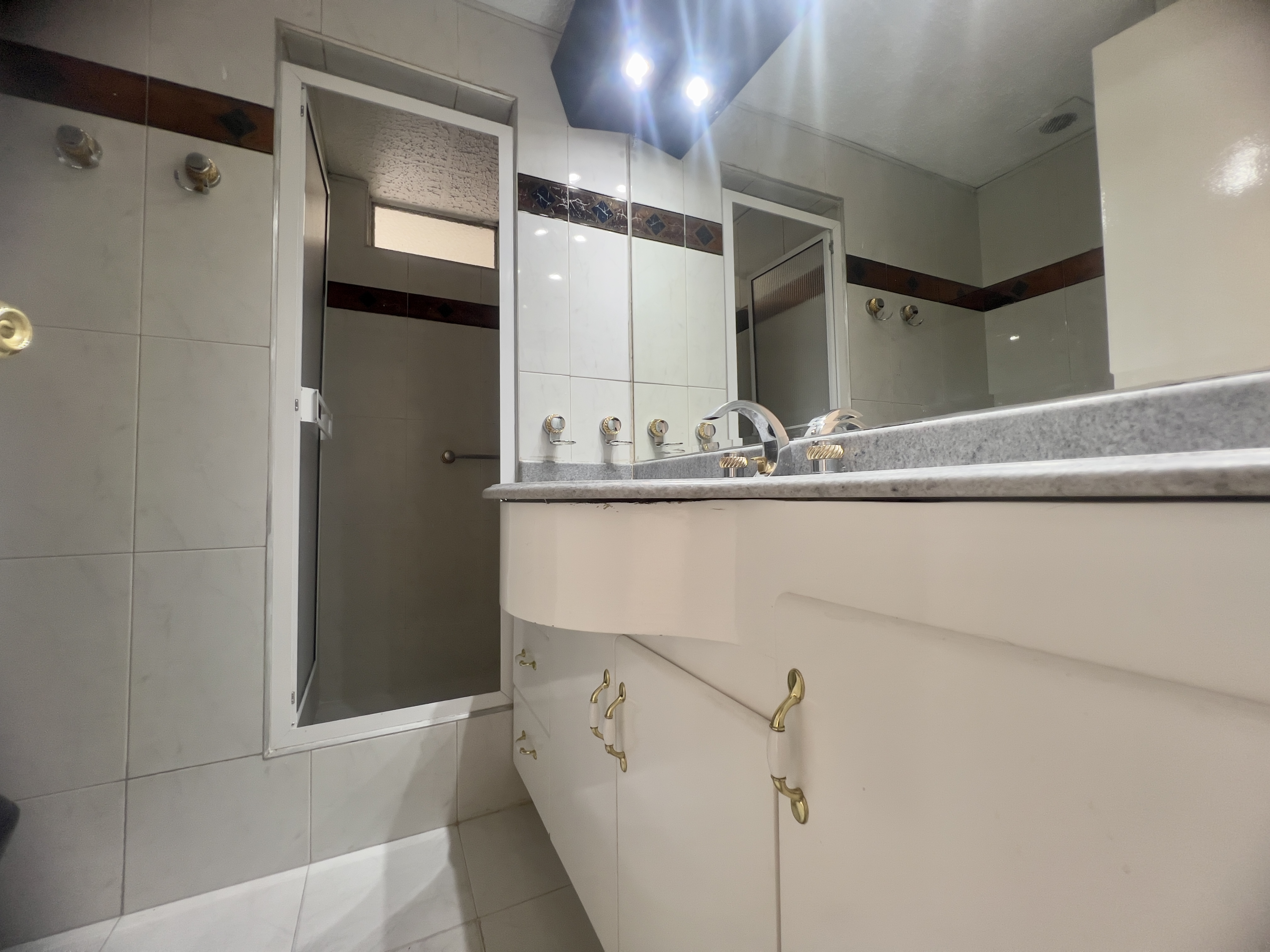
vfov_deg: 89.9
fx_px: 477
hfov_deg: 106.2
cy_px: 476
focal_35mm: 13
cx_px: 635
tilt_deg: +2.2
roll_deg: +1.0
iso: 200
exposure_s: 1/99
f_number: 1.8
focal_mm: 1.57
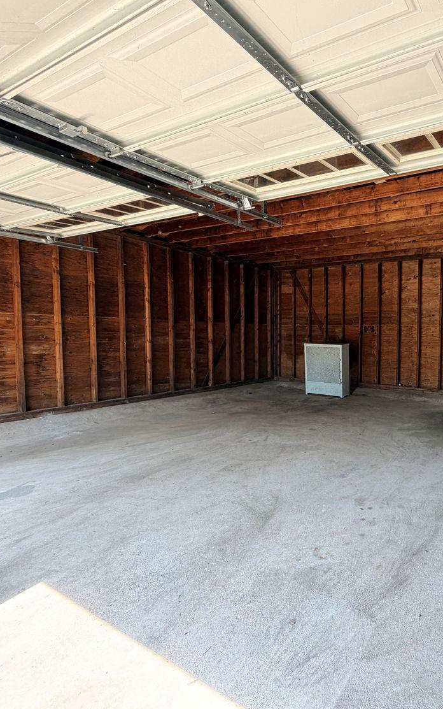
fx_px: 386
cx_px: 360
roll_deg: +0.0
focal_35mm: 20
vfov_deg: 85.1
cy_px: 356
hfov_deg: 55.1
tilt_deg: -3.1
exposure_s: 1/121
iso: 64
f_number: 2.2
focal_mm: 2.22
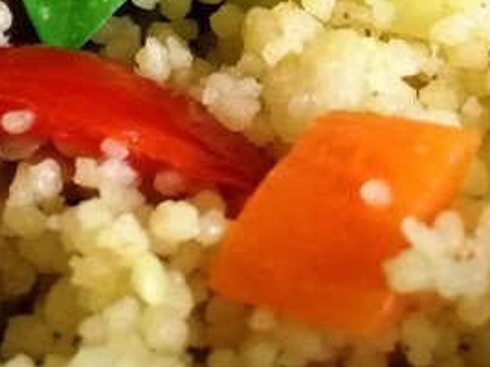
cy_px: -39
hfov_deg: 21.3
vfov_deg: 15.8
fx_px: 1288
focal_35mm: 91
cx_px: 116
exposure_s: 1/30
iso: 400
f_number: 2
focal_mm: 3.79
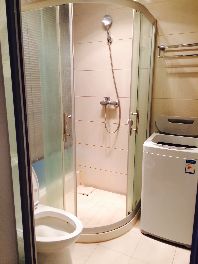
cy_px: 132
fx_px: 229
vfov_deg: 60.0
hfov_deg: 46.8
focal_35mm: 30
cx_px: 99
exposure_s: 1/33
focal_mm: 4.12
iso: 40
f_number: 2.2
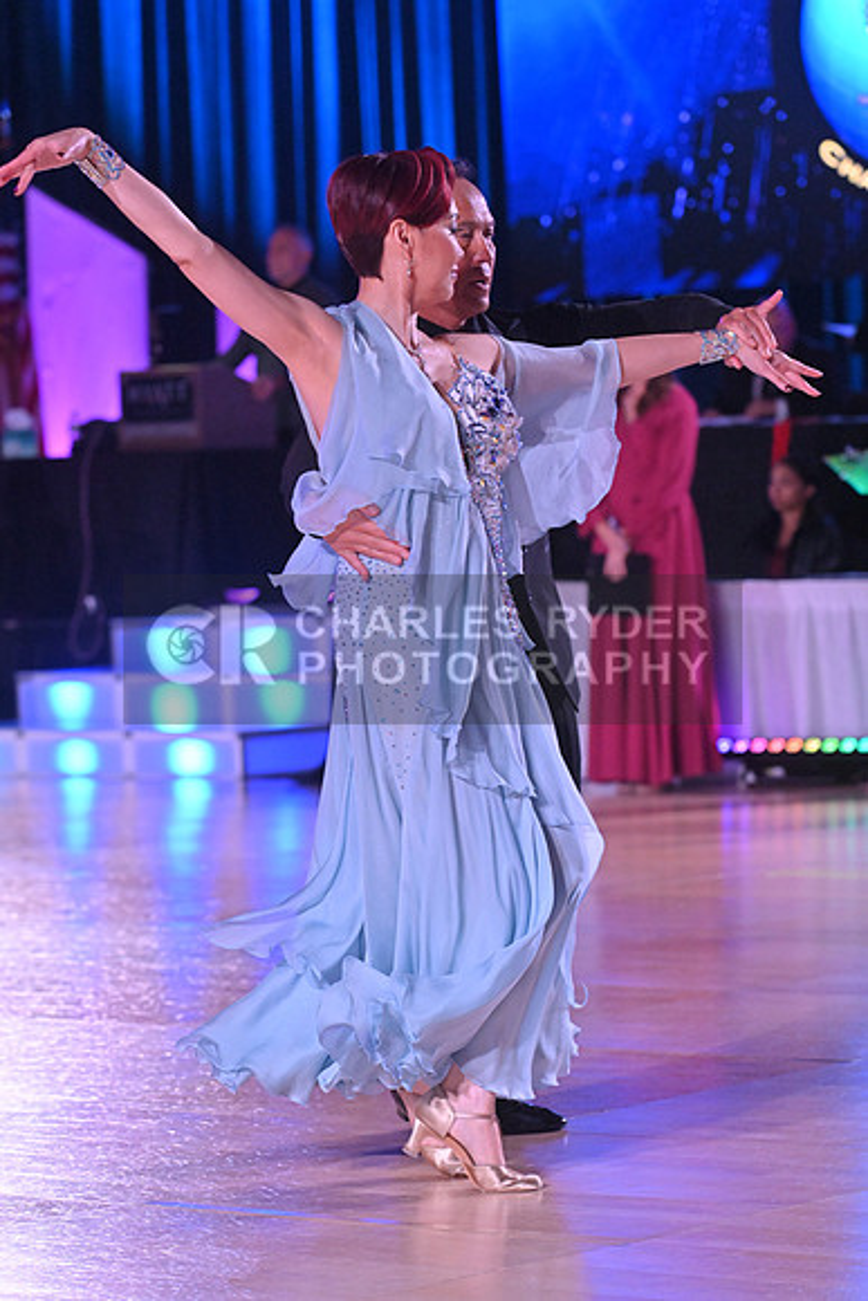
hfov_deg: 10.2
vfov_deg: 15.2
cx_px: 434
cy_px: 650
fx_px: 4879
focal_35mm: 135
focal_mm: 135
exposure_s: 1/400
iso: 4000
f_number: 5.6
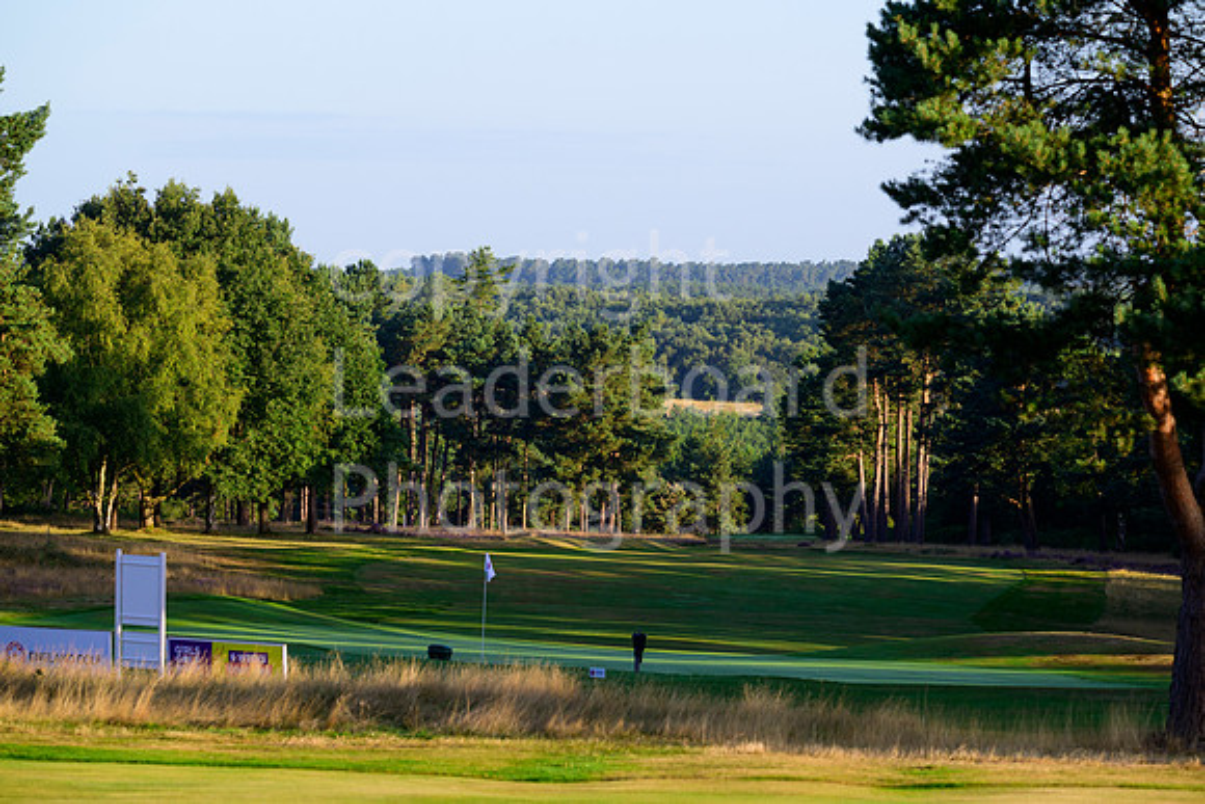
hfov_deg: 12.1
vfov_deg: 8.1
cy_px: 402
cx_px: 602
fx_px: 5691
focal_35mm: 170
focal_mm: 170
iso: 500
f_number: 7.1
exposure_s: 1/500
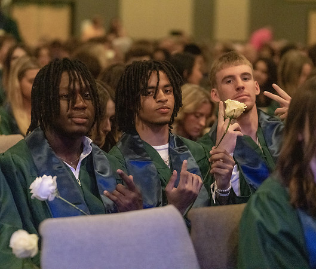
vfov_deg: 12.6
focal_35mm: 127
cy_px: 130
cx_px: 164
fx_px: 1216
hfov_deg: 14.8
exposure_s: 1/320
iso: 20000
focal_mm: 105
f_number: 2.8
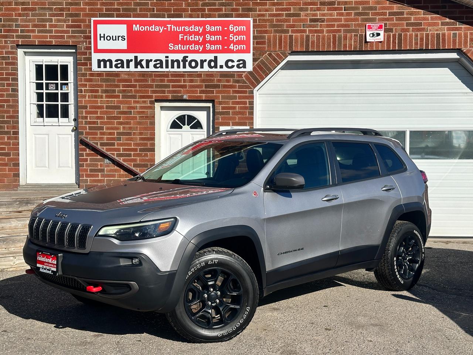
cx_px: 236
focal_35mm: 48
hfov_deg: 39.7
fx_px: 656
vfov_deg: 30.3
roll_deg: -0.1
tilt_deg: -1.9
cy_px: 178
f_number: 1.78
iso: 64
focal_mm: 6.86
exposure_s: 1/7092
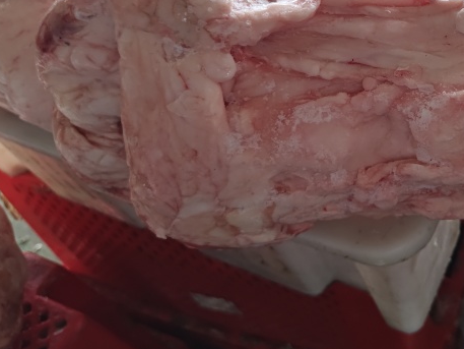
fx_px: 563
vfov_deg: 33.6
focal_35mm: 42
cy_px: 83
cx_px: 385
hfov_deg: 42.4
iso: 732
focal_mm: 5.56
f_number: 1.88
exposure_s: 1/50
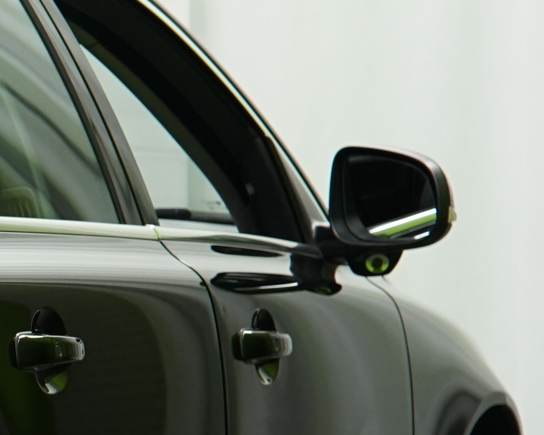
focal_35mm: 361
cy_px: 447
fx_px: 5812
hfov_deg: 5.2
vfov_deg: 4.3
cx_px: -635
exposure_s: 1/20
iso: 500
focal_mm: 74
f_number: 5
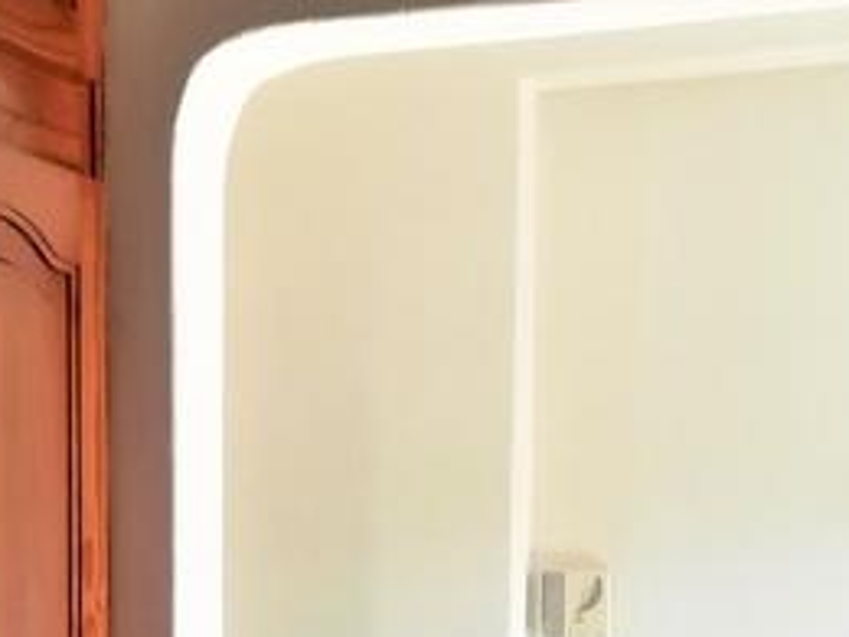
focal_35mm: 80
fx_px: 1962
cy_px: 640
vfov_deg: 18.0
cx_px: 216
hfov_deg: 24.2
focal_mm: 3.46
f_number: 2.2
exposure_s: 1/33.3
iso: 200
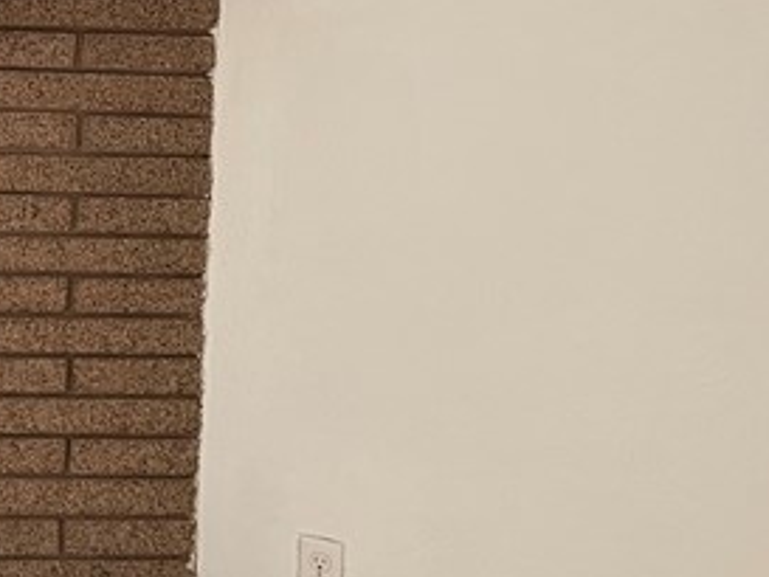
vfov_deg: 16.0
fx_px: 2000
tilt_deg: -3.1
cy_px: -34
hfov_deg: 18.7
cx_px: -448
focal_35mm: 90
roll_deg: -2.0
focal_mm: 6.76
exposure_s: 1/40
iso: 640
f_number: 1.78
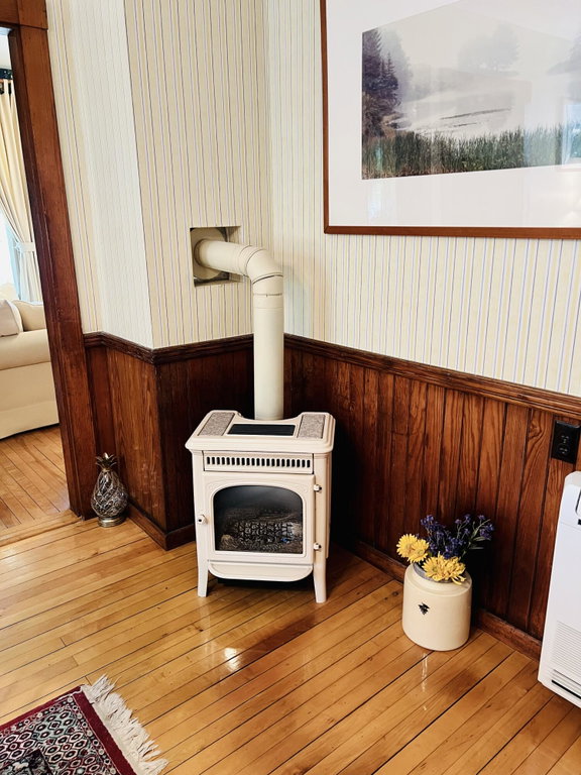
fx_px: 582
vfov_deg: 67.3
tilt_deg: -16.0
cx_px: 290
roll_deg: +1.2
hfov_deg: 53.1
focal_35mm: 26
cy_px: 388
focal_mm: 5.7
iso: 200
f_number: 1.5
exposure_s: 1/60
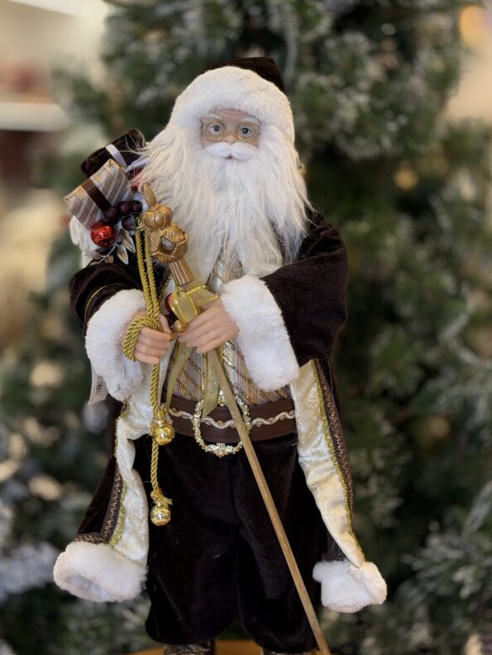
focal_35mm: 62
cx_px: 239
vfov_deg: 31.2
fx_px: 1175
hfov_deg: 23.7
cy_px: 317
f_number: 1.78
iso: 50
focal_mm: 6.76
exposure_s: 1/60
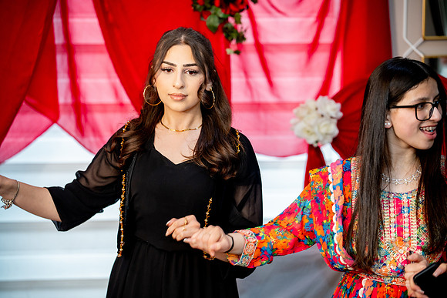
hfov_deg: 20.4
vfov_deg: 13.7
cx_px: 224
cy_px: 149
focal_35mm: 100
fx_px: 1242
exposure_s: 1/200
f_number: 2
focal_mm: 100
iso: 800
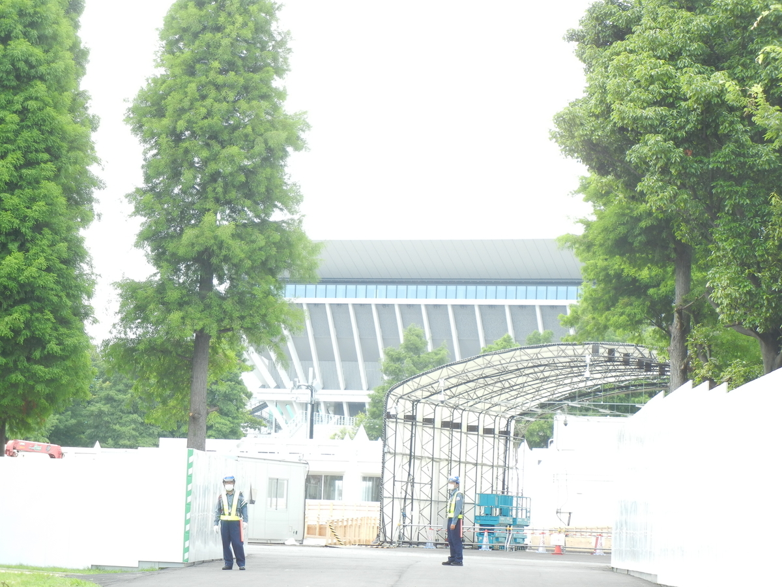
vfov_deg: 12.8
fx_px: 2621
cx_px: 391
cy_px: 294
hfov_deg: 17.0
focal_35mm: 116
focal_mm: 20.9
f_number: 4.6
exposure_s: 1/115
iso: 160
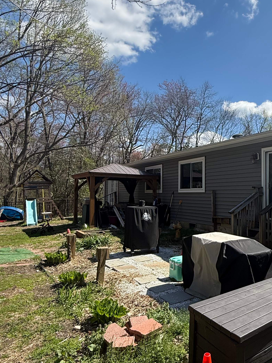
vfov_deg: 65.3
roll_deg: +0.1
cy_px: 190
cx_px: 235
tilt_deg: +2.9
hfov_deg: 47.2
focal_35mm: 27
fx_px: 283
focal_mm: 2.22
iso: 50
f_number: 2.2
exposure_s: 1/1534
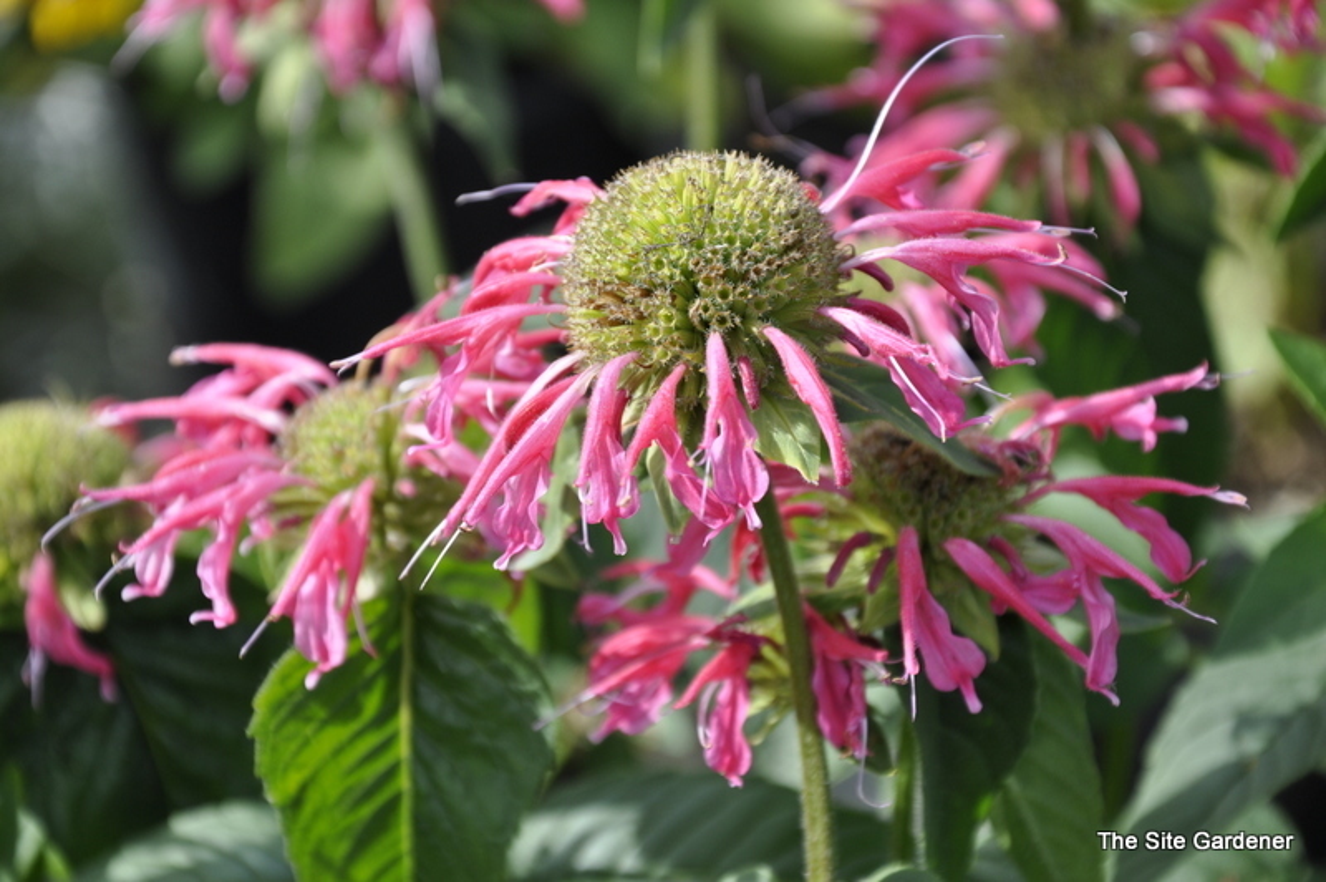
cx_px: 663
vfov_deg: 8.7
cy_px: 441
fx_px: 5796
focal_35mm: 158
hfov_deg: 13.1
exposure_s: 1/250
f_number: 8
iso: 200
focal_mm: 105
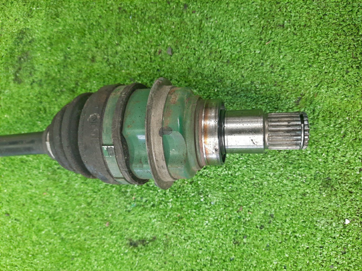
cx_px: 181
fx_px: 261
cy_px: 136
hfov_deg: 69.4
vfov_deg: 54.9
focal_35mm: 25
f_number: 2
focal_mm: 4.6
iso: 313
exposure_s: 1/50
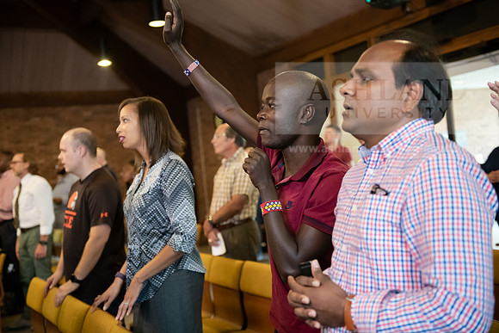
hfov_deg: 43.6
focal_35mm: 45
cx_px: 250
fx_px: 624
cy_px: 166
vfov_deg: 29.9
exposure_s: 1/125
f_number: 2.8
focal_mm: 45
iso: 3200
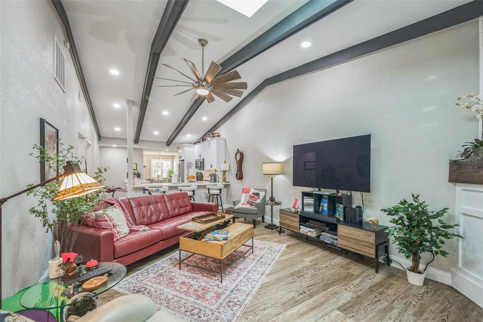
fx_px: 188
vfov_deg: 81.2
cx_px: 242
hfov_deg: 104.3
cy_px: 161
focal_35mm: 14
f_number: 7.1
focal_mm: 14
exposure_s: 1/40
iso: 2000
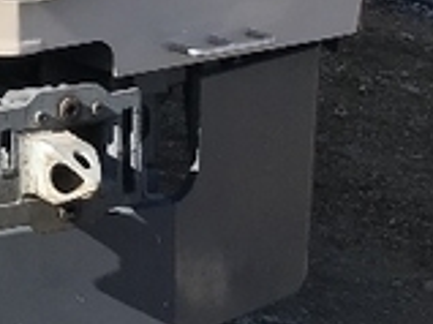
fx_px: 1762
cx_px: -191
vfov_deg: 10.0
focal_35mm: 141
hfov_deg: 13.3
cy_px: -250
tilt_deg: -2.6
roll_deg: +0.7
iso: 20
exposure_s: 1/1773
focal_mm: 3.99
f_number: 1.8
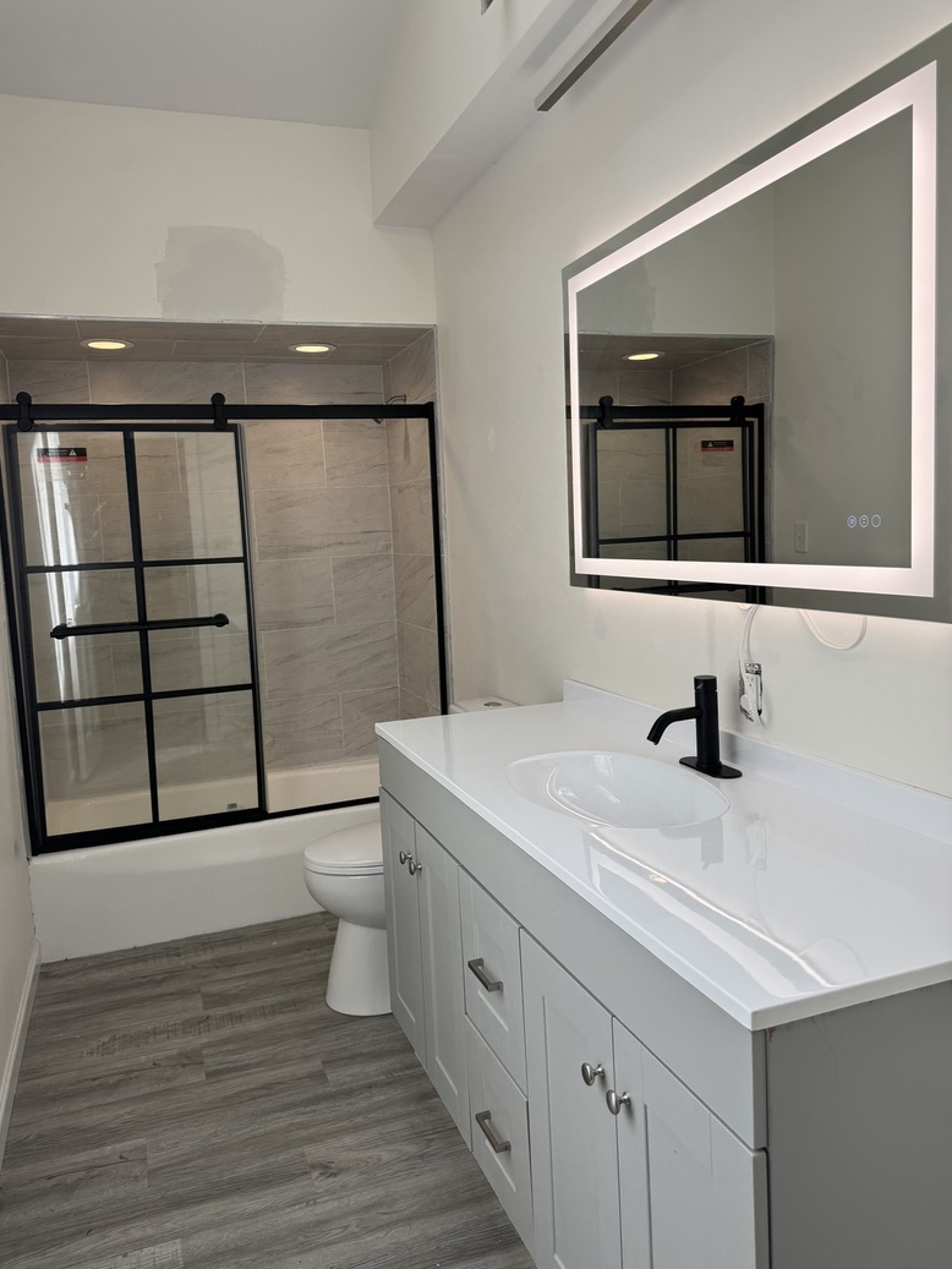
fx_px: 917
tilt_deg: -3.9
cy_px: 623
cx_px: 459
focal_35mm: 25
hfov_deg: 54.9
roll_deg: +2.0
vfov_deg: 69.4
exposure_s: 1/562
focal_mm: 6.76
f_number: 1.78
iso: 80
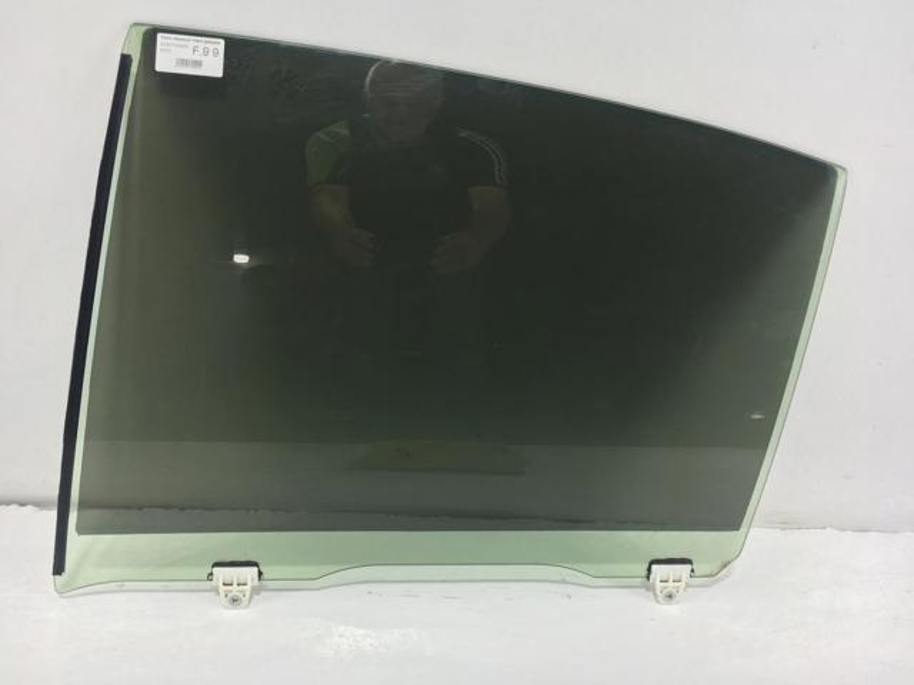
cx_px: 457
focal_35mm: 29
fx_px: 766
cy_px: 342
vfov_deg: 48.2
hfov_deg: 61.7
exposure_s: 1/111
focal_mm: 4.15
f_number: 2.2
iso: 25
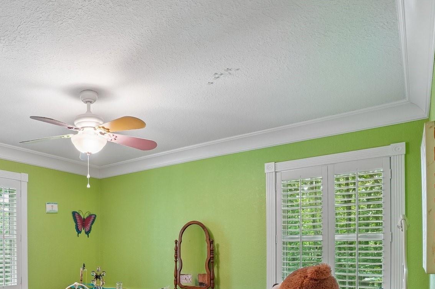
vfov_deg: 44.2
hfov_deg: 64.4
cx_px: 123
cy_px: 253
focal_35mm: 27
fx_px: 326
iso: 400
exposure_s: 1/6
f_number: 8
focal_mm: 10
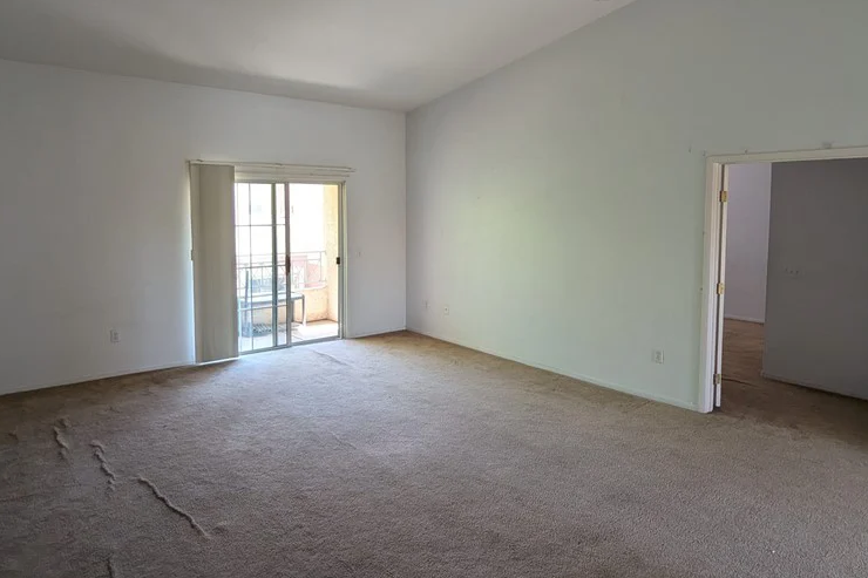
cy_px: 241
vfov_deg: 54.8
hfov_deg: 76.1
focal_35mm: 23
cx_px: 431
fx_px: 554
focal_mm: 2.35
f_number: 2.2
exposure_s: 1/64
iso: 100
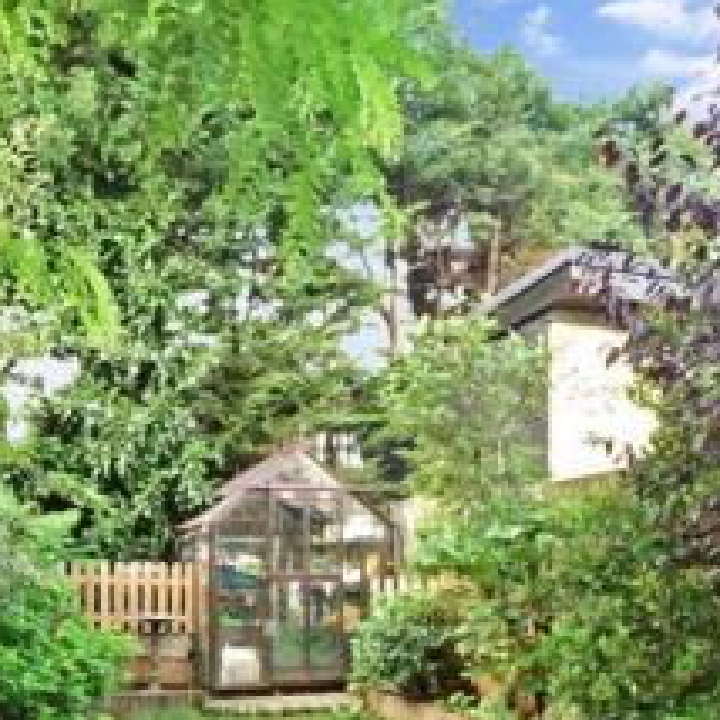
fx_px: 918
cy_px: 597
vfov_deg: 40.7
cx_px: 336
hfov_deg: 42.8
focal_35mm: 39
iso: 400
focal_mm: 10
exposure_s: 1/4
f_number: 22
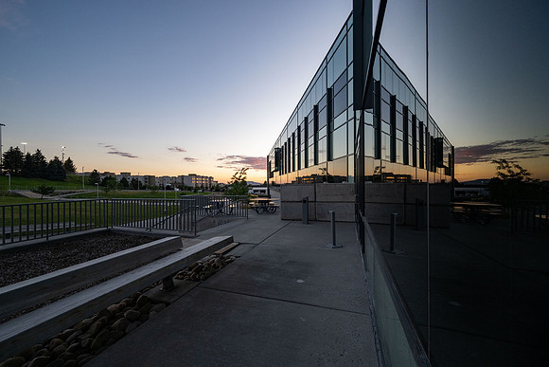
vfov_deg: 81.2
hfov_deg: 104.2
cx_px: 274
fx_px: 214
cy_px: 184
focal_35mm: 14
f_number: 8
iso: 1000
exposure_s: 1/125
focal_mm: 14
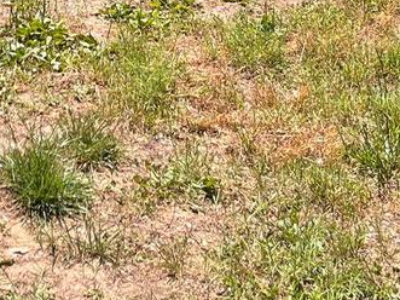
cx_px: 80
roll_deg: -0.1
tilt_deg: -4.0
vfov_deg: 11.6
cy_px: -321
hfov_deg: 17.3
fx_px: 1305
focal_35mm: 113
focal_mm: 5.1
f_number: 1.6
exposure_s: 1/1647
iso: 50
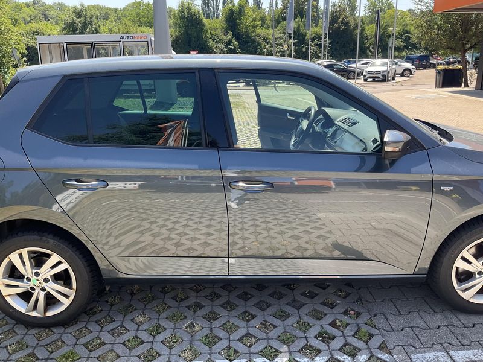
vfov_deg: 48.2
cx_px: 242
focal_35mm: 29
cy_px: 181
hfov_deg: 61.7
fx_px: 405
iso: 25
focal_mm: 3
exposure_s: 1/355
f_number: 1.8
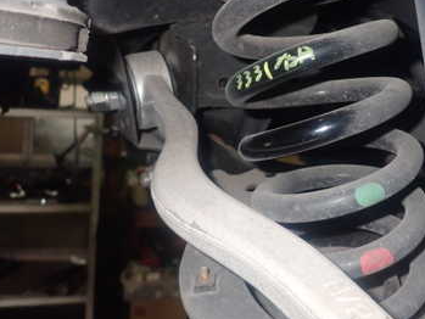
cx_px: 287
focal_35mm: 43
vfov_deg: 33.5
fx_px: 528
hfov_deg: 43.2
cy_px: 122
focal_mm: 4.5
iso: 640
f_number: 5.6
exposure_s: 1/30
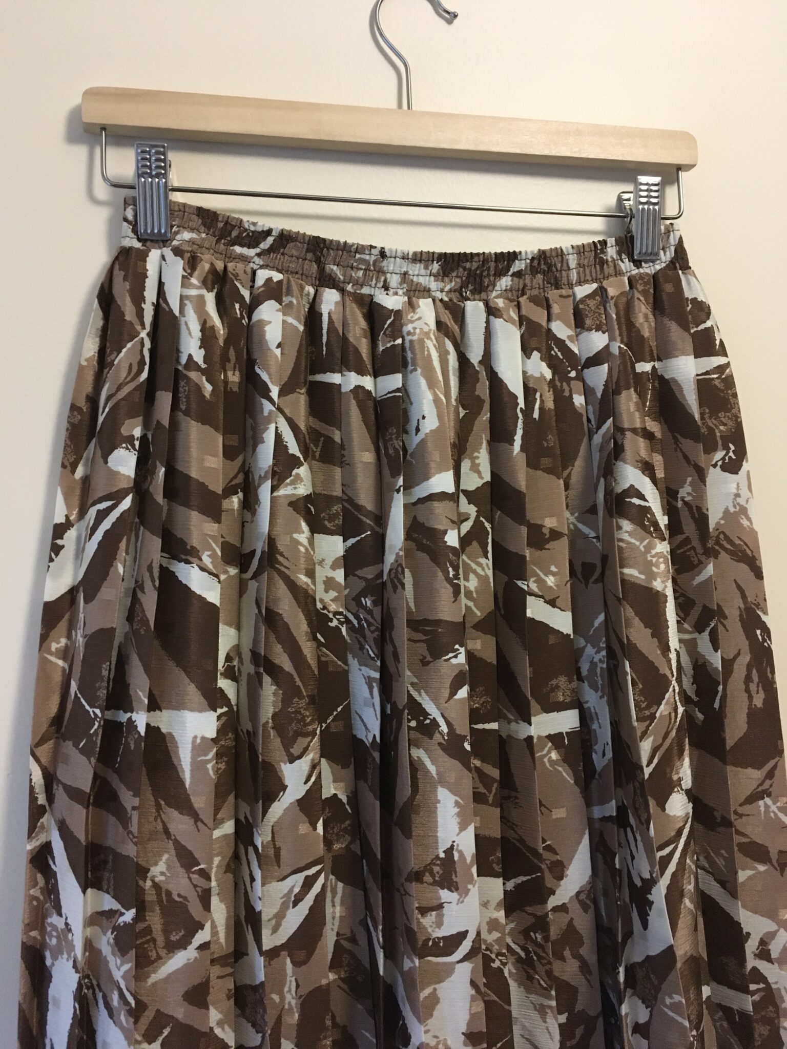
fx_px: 879
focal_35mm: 29
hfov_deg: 48.2
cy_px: 524
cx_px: 394
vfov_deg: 61.7
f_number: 2.2
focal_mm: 4.15
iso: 200
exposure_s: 1/24
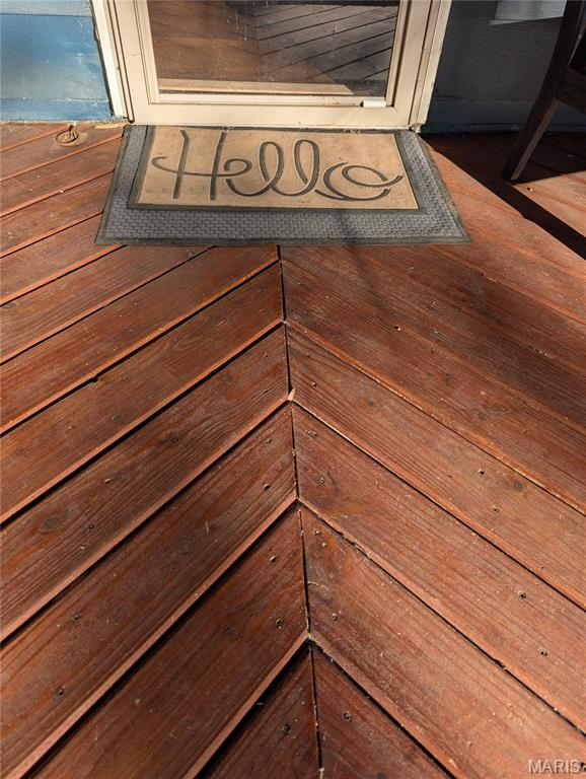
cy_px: 390
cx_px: 293
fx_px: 541
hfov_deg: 56.9
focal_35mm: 24
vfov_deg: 71.5
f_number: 1.85
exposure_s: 1/486
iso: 23
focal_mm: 6.81
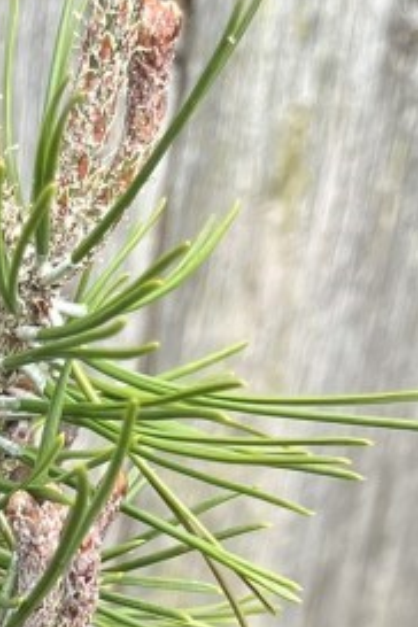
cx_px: -250
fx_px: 1863
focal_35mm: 107
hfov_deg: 12.1
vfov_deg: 17.5
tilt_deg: -24.6
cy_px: 884
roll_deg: -1.4
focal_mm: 5.1
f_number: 1.6
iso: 50
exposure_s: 1/122
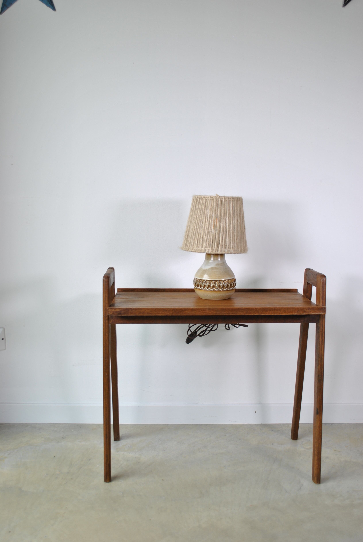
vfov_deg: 57.2
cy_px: 271
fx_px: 498
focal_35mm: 33
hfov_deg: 40.1
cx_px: 182
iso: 100
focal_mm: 22
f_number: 5.6
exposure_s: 1/50
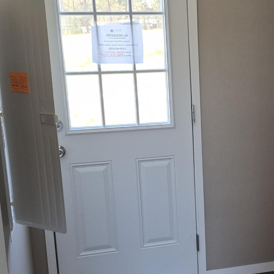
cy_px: 166
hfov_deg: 27.9
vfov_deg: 28.5
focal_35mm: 60
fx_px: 537
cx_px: 228
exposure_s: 1/120
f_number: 1.8
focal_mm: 5.4
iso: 125
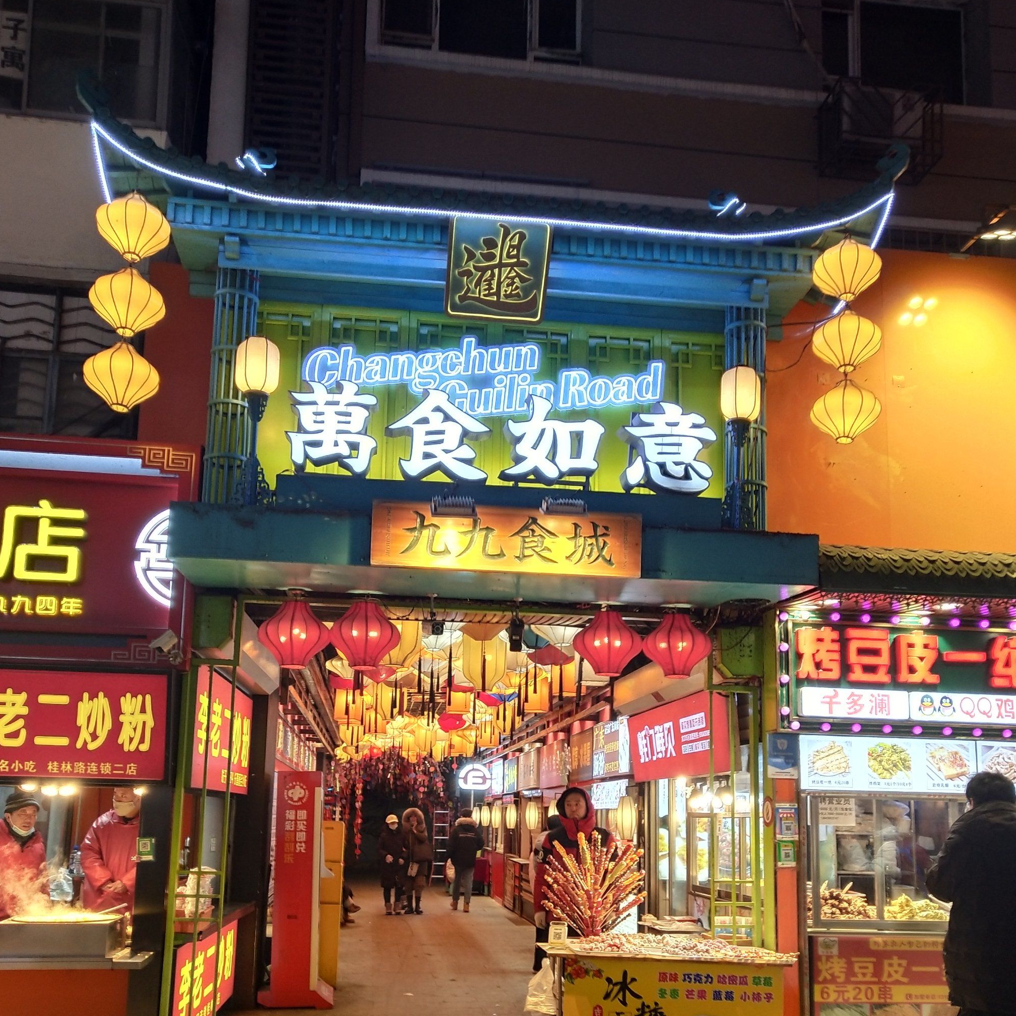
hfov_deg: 46.0
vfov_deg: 45.5
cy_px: 656
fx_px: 1195
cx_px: 505
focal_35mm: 36
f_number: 1.8
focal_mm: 3.95
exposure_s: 1/100
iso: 114
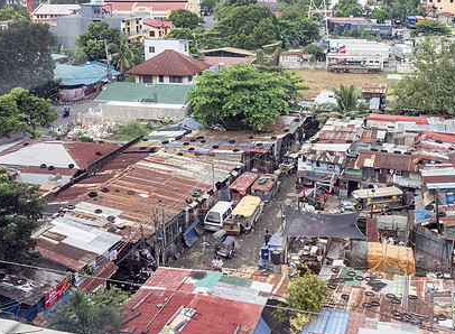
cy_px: 131
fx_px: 561
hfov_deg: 44.1
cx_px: 249
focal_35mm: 43
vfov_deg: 33.0
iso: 3600
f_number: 5.6
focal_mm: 24
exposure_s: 1/640
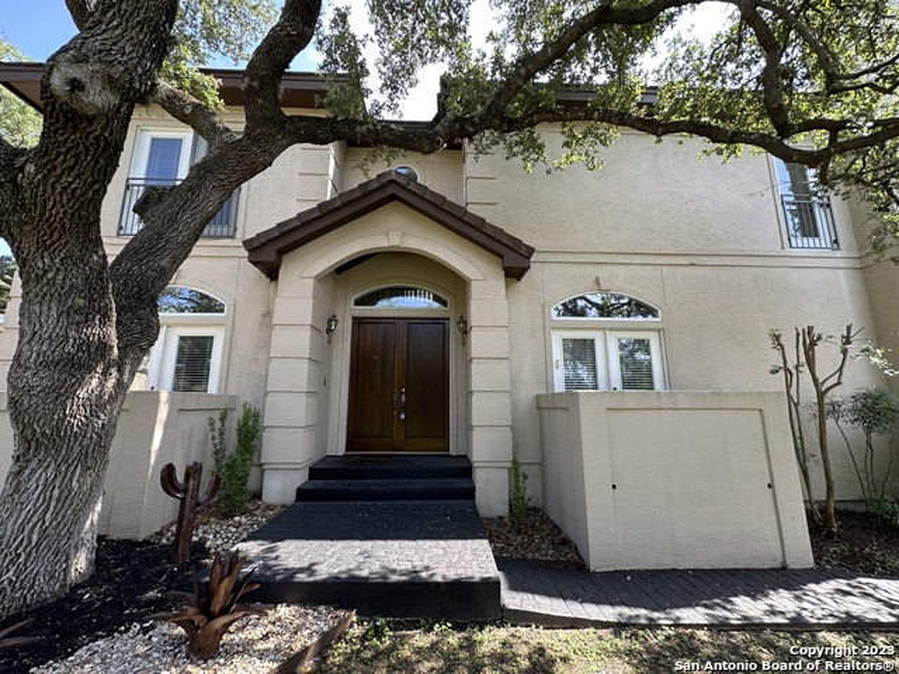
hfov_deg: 102.1
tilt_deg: +9.5
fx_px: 364
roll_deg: -0.4
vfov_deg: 85.7
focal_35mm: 14
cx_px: 450
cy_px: 337
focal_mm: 2.22
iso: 40
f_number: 2.2
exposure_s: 1/179
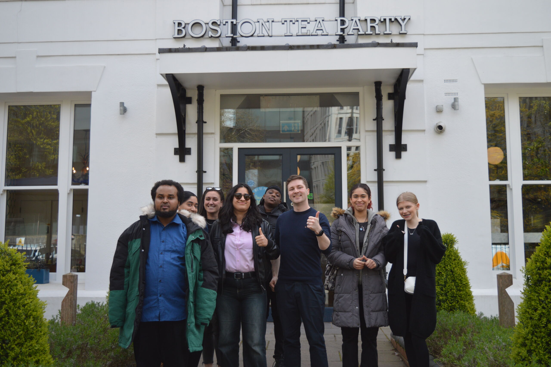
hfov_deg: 51.3
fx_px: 573
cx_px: 276
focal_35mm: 38
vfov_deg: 35.4
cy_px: 184
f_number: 4.5
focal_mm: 25
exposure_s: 1/1000
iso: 400
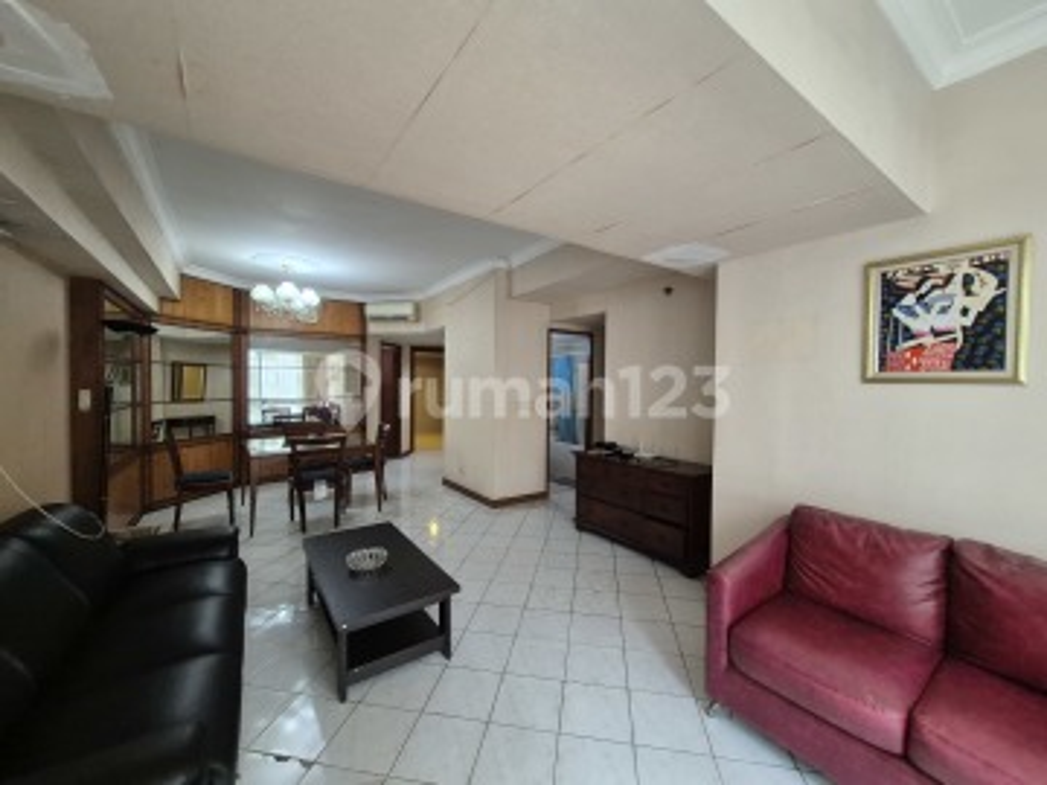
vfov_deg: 89.9
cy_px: 392
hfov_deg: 106.2
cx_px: 524
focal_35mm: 13
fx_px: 393
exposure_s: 1/50
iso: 250
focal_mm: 1.74
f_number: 2.2
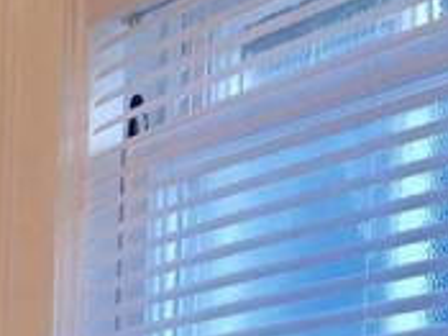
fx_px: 2199
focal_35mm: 170
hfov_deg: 9.4
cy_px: 690
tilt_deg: -0.8
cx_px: -847
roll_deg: -1.2
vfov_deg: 8.3
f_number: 2.2
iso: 32
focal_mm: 4.15
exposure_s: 1/33
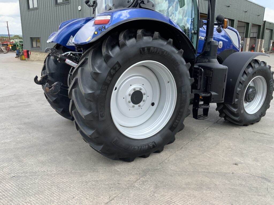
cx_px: 137
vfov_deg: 48.2
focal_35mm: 29
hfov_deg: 61.7
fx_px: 230
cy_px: 102
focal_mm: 3
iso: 16
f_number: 1.8
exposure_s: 1/551
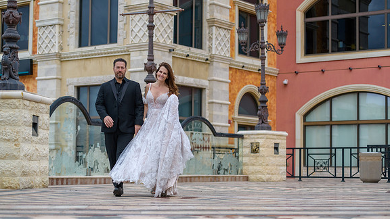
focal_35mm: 76
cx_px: 195
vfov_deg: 15.9
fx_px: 786
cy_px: 115
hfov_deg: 27.9
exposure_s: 1/3200
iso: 400
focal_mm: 72
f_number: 2.8
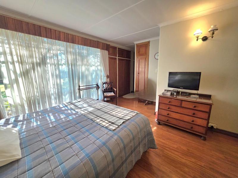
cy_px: 89
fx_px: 89
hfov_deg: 106.2
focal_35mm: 13
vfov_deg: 89.9
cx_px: 119
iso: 250
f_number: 1.9
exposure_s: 1/204
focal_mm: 2.2
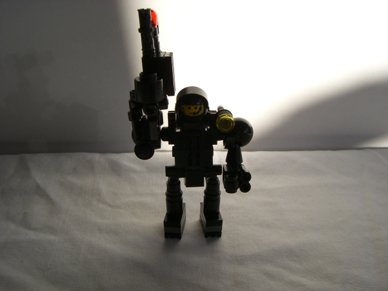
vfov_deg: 37.7
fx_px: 426
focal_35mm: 38
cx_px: 194
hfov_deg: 49.0
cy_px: 146
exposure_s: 1/400
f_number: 4.3
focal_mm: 6.2
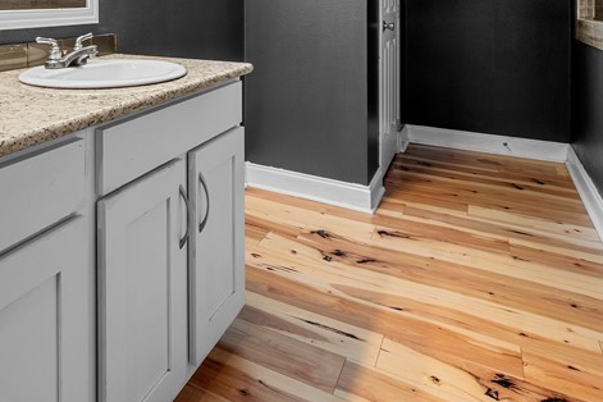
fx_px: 502
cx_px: 154
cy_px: 0
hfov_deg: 58.8
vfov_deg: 38.7
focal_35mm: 30
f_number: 9
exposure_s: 1.6
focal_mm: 13
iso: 320
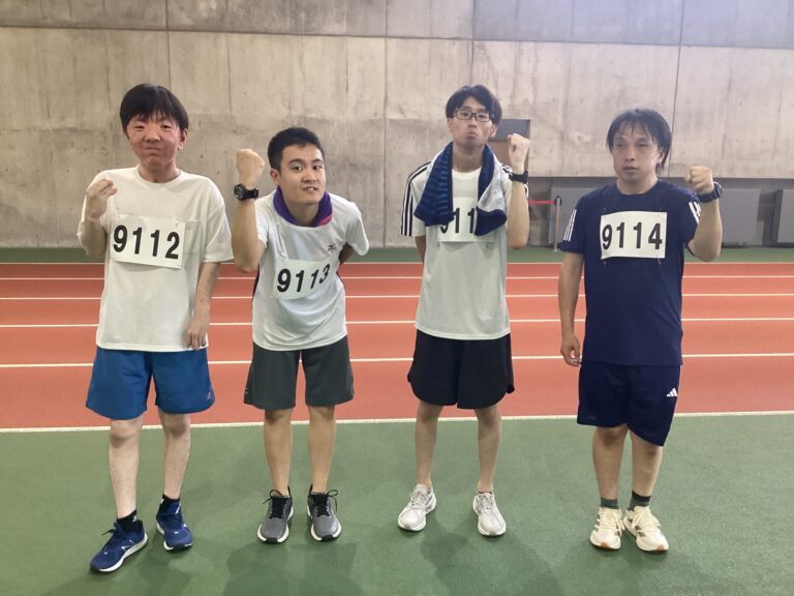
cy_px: 298
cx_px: 397
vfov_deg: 45.4
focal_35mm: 31
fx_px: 711
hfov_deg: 58.4
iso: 250
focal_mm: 3.3
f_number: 2.4
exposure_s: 1/50
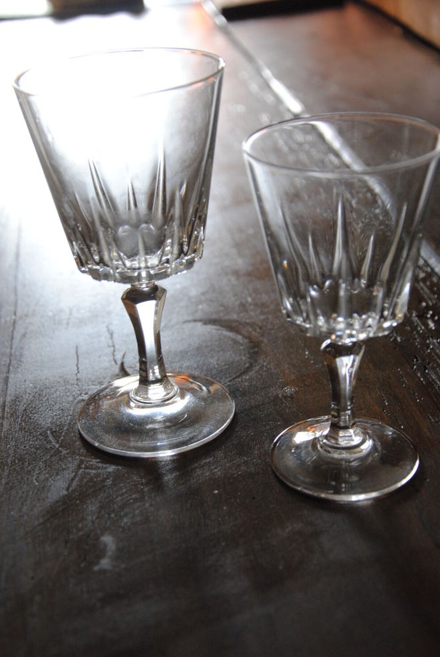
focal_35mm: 58
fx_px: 1061
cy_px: 331
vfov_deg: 34.4
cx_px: 223
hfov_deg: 23.4
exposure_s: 1/30
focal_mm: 38
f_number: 4.5
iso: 640
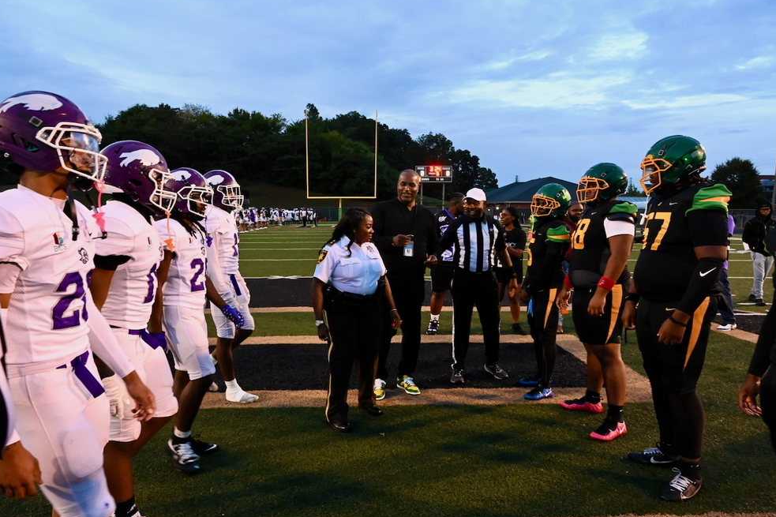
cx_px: 379
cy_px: 259
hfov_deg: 71.5
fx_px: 539
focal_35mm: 25
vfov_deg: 51.3
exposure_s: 1/100
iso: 8000
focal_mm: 24
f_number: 11
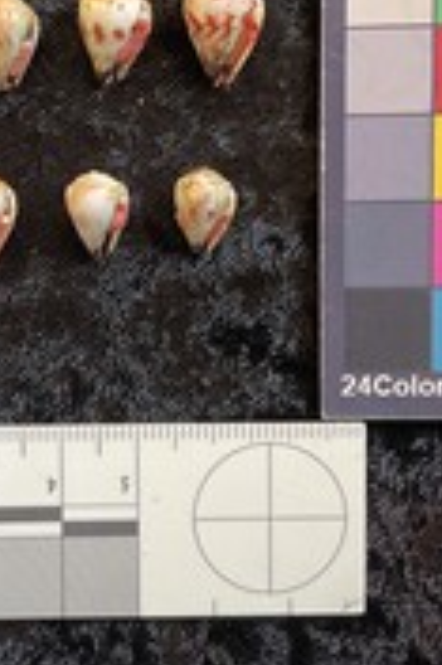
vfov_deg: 33.1
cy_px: 210
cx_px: 91
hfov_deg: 22.3
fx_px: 1107
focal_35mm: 60
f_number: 1.8
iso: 50
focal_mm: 3
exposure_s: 1/50
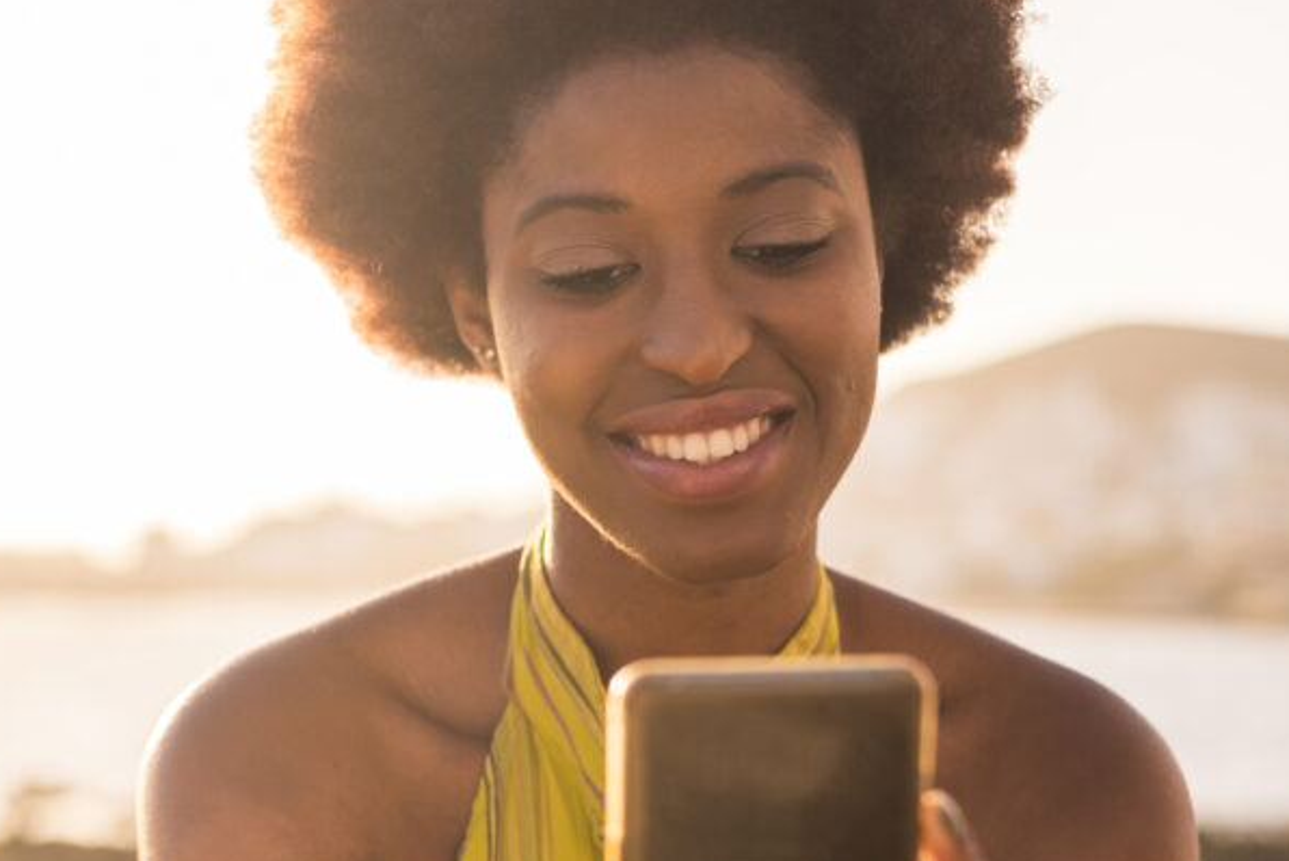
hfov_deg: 22.2
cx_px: 385
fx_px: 3260
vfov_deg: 15.0
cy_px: 486
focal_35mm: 91
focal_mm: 35
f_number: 2.2
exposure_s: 1/2000
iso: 200
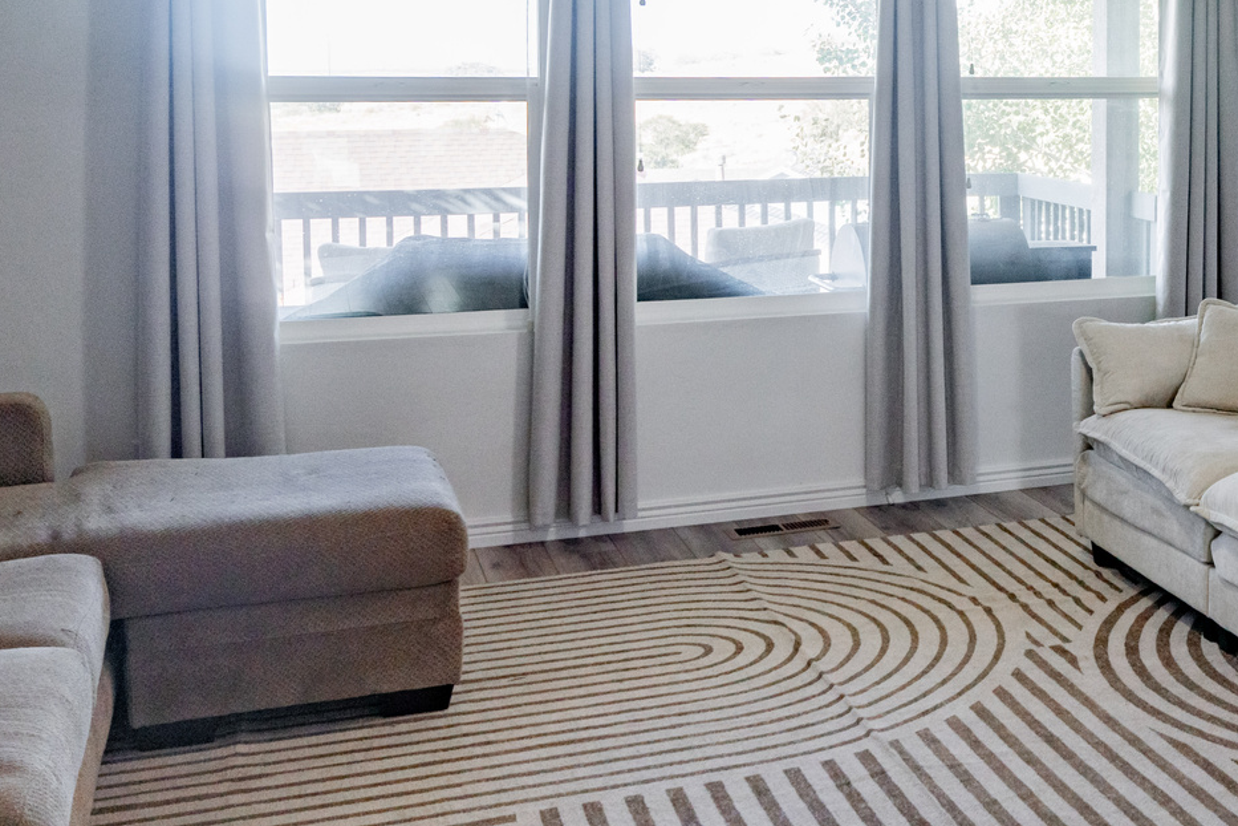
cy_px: 137
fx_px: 1926
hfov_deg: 32.2
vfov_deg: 23.7
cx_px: 1299
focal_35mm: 56
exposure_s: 1/125
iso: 1000
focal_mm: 24
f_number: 5.6
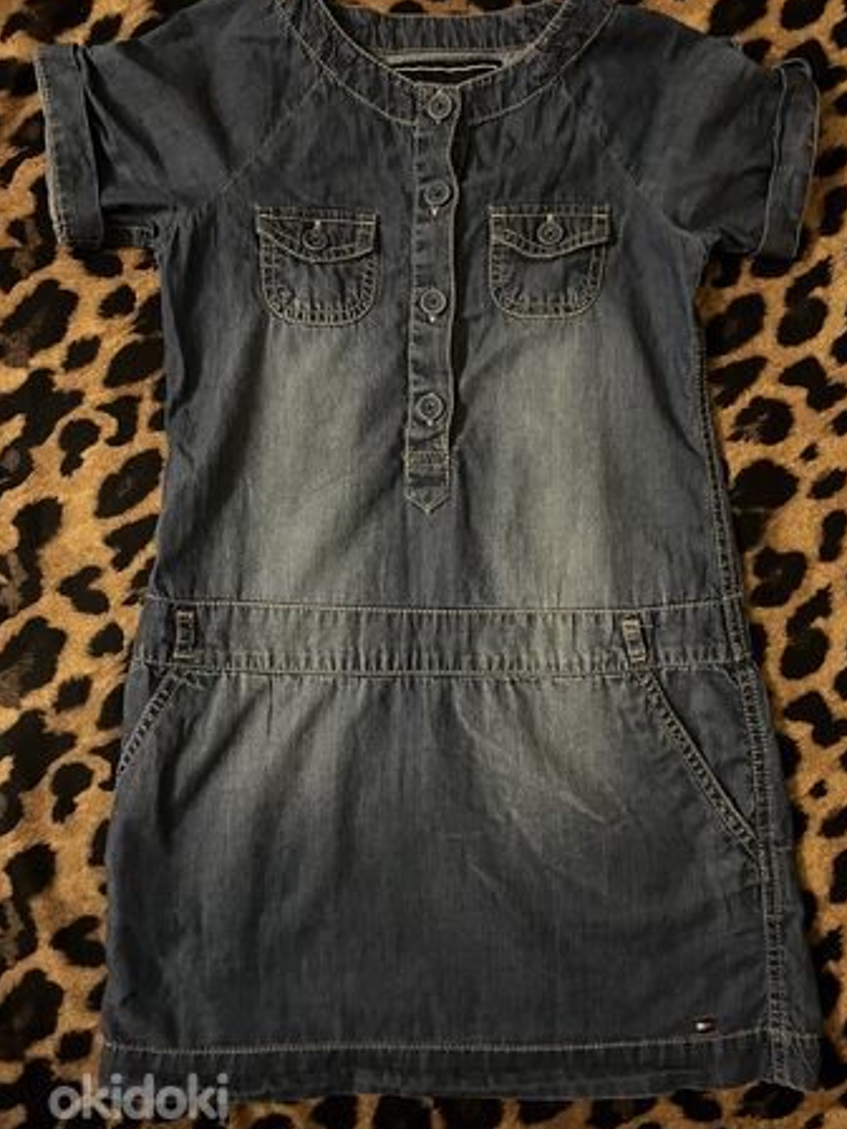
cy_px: 554
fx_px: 946
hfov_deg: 48.2
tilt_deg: -85.1
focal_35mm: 29
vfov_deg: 61.7
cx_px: 450
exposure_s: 1/25
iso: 1000
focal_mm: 5.1
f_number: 1.6
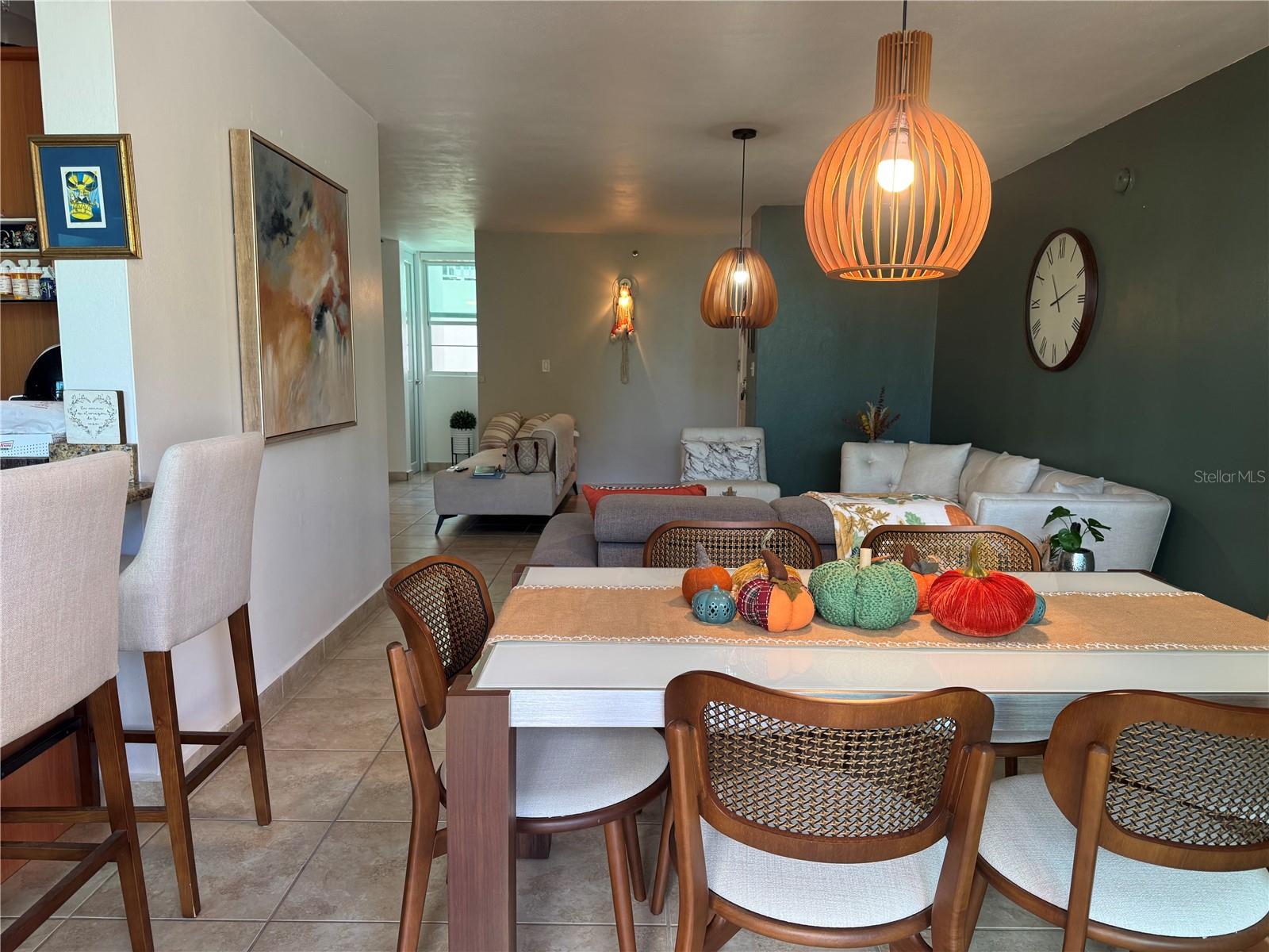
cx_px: 634
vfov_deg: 56.8
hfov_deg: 71.6
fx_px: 880
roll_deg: -0.7
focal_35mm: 24
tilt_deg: -8.7
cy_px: 476
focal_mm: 6.76
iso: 160
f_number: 1.78
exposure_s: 1/120
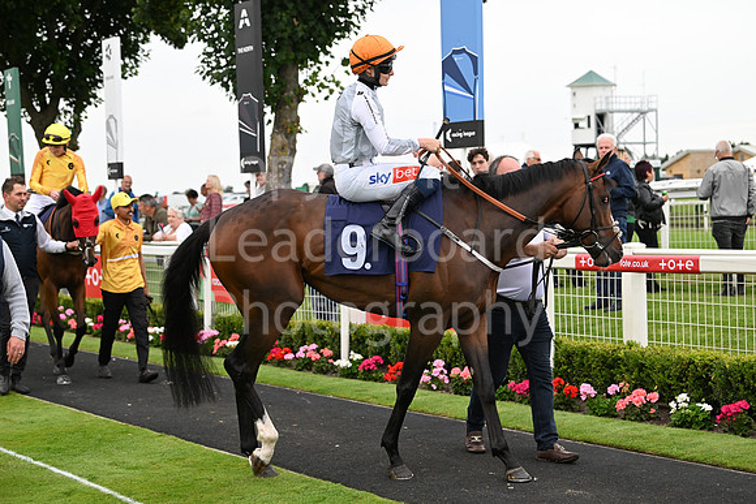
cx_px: 378
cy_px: 252
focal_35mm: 70
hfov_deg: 28.8
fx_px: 1470
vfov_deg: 19.5
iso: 800
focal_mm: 70
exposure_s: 1/640
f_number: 4.5
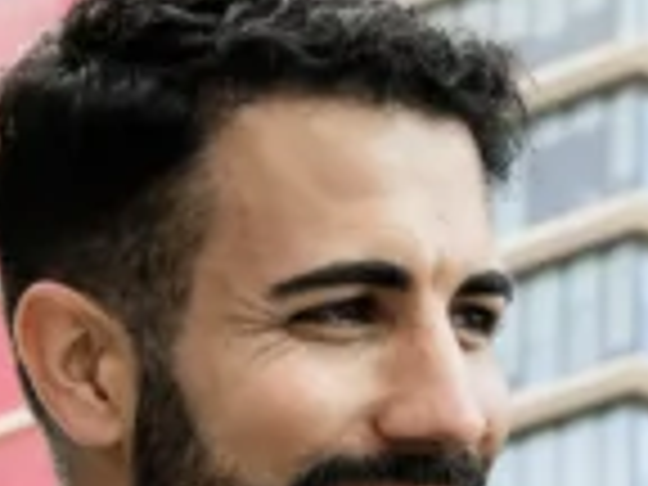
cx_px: 540
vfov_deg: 5.1
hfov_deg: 6.8
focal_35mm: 290
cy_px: 556
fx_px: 5429
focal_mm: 34
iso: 800
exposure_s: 1/800
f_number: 4.5
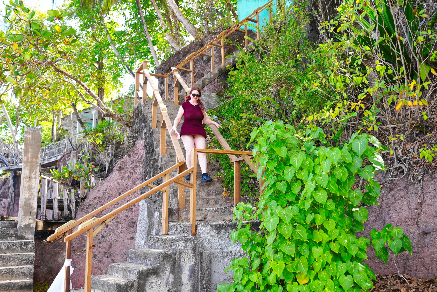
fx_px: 474
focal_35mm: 39
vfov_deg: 34.3
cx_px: 218
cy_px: 146
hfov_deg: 49.5
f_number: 4.5
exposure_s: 1/80
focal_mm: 39
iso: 80
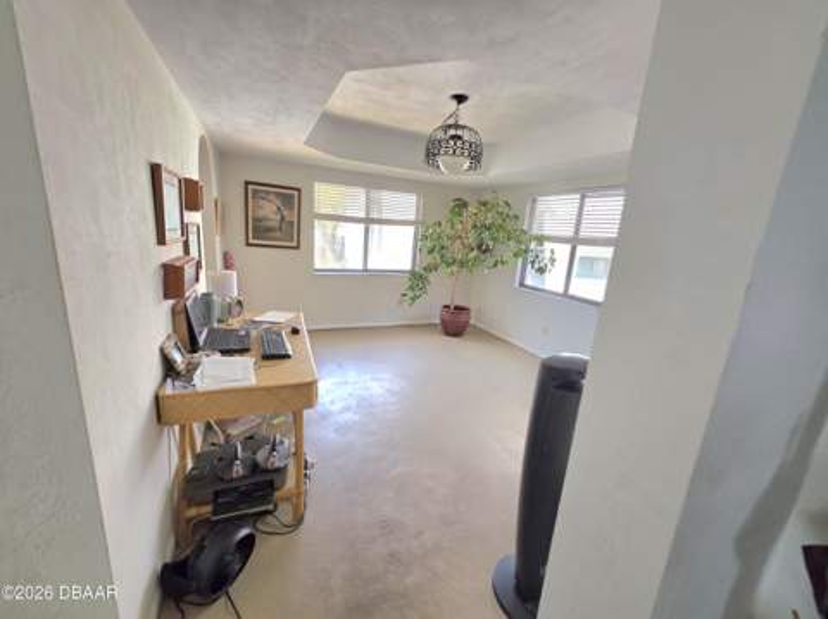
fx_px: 311
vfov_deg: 89.8
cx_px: 414
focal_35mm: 13
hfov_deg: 106.2
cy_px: 310
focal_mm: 2.2
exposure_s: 1/120
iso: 125
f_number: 1.9
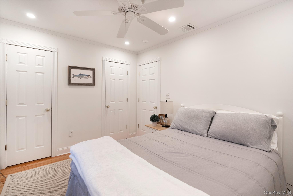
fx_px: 130
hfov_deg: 96.7
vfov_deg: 73.7
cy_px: 98
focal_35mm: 16
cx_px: 146
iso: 1250
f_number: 4
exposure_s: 1/100
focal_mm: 16
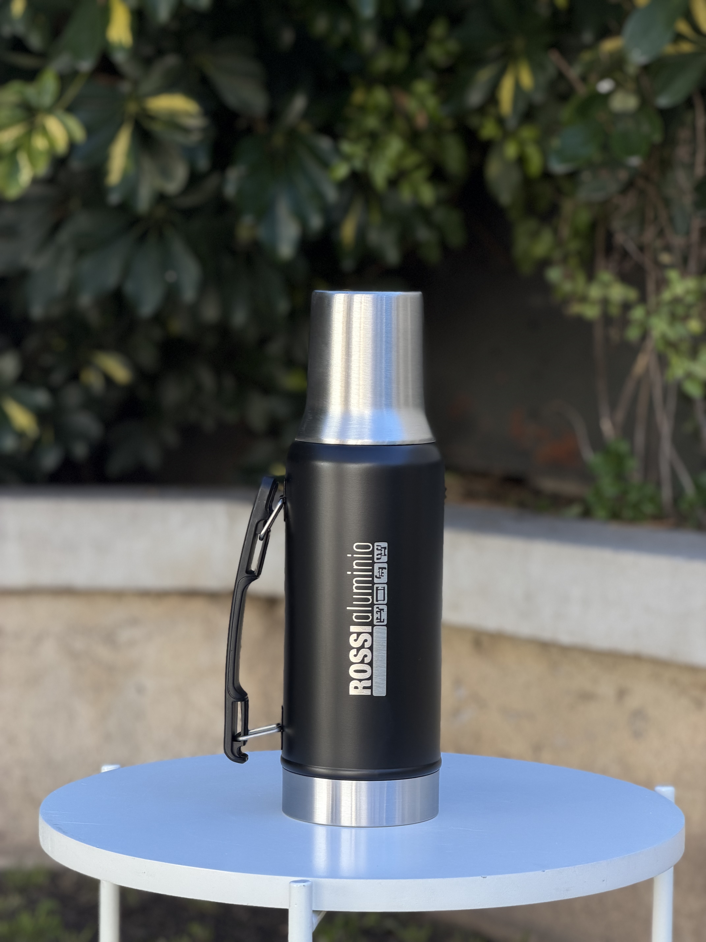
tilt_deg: -4.5
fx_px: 2719
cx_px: 353
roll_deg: +0.1
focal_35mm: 100
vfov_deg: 19.6
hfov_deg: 14.8
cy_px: 471
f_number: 2.8
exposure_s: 1/219
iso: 50
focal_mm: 16.89
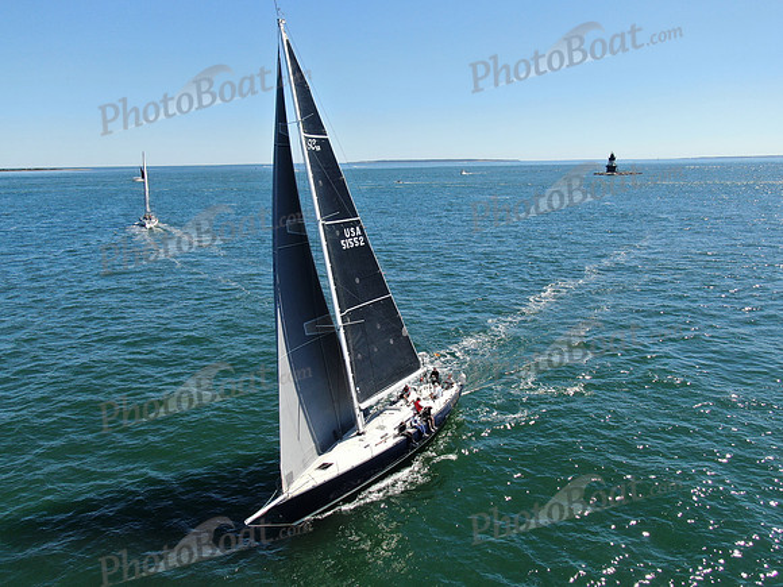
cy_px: 294
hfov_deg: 71.6
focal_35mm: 24
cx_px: 392
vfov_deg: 56.8
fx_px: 543
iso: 100
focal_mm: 4.39
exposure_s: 1/1250
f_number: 2.8
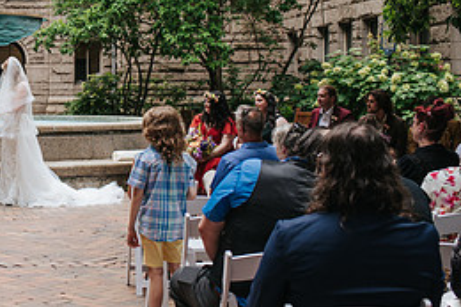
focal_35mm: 80
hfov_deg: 24.1
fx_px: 1024
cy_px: 67
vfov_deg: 16.9
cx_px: -12
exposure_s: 1/400
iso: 800
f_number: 4
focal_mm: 35
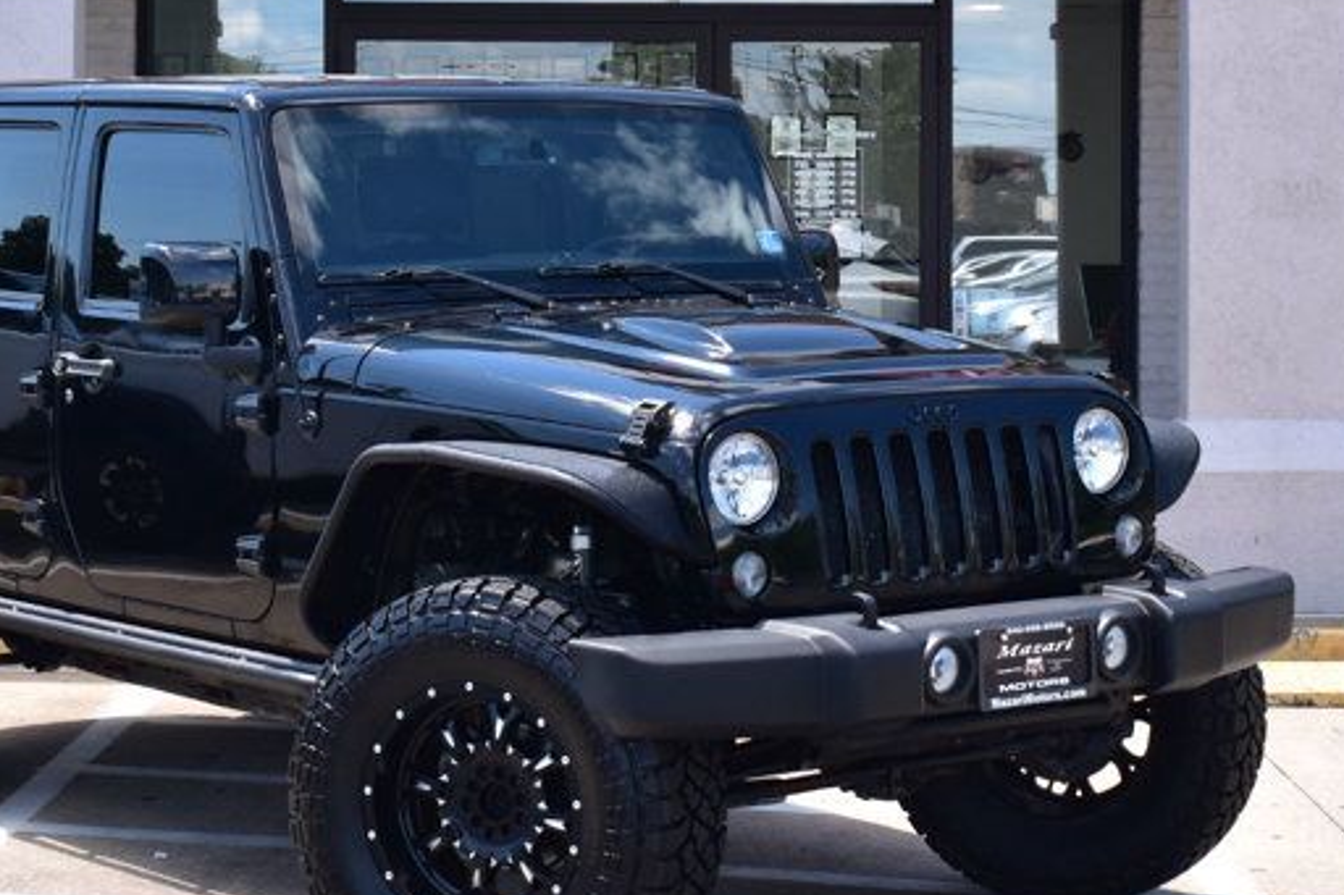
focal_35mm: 90
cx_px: 709
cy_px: 273
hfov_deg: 22.6
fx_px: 3359
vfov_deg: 15.1
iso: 400
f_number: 10
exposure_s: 1/250
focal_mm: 30
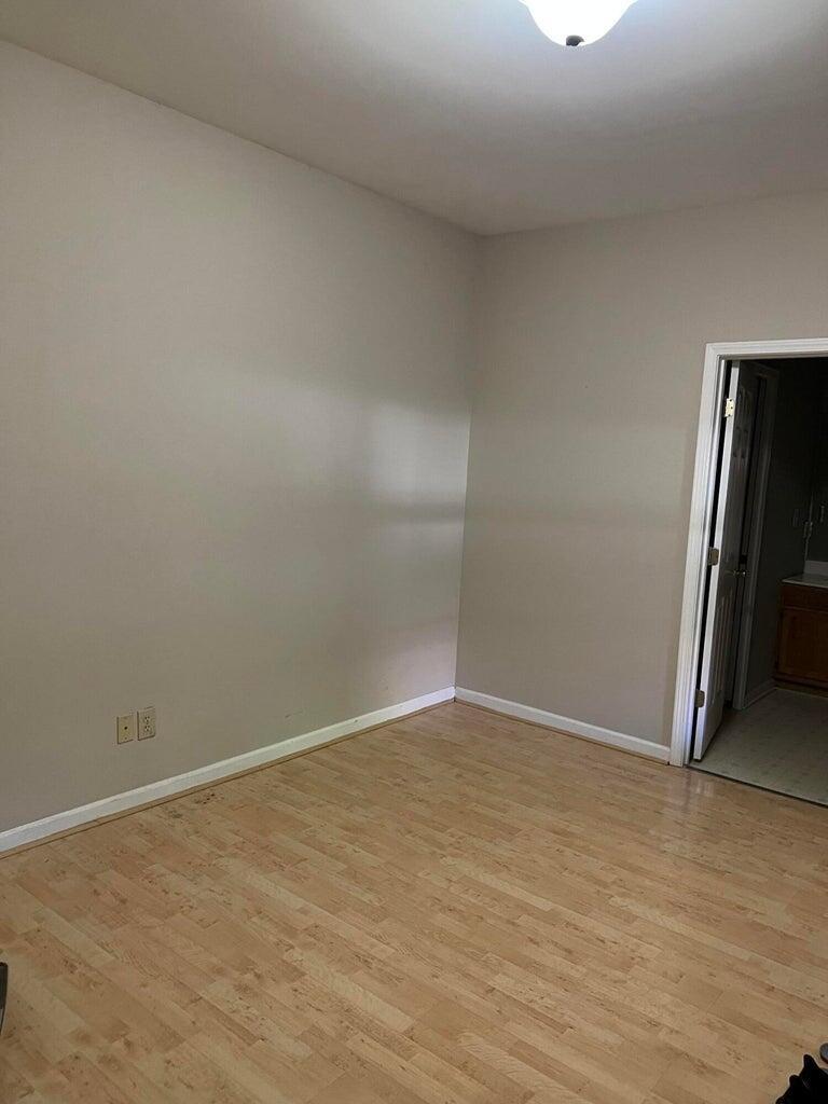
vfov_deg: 67.3
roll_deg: -4.1
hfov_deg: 53.1
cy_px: 552
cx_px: 414
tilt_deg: -7.4
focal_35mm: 26
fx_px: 829
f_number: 1.5
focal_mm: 5.7
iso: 320
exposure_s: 1/60
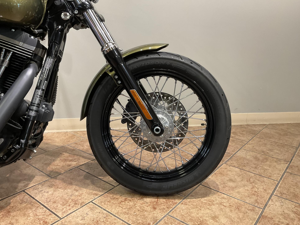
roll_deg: -2.5
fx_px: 260
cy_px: 110
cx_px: 145
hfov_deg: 59.9
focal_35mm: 30
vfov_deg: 46.8
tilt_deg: -16.4
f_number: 1.8
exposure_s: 1/60
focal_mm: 3
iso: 100
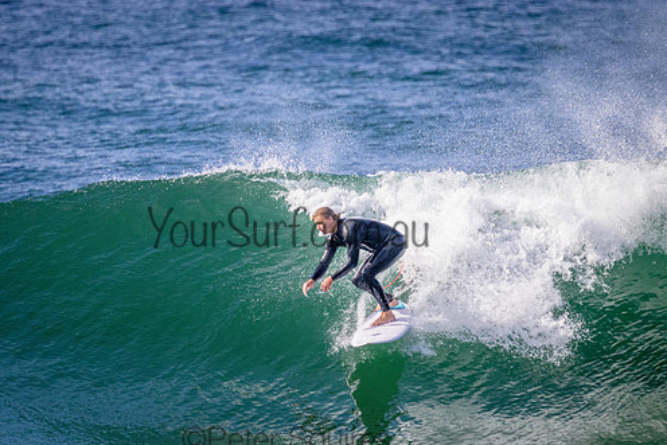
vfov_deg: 1.5
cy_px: 216
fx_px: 17327
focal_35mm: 935
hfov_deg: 2.2
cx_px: 286
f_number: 11
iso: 2000
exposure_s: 1/2000
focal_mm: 800
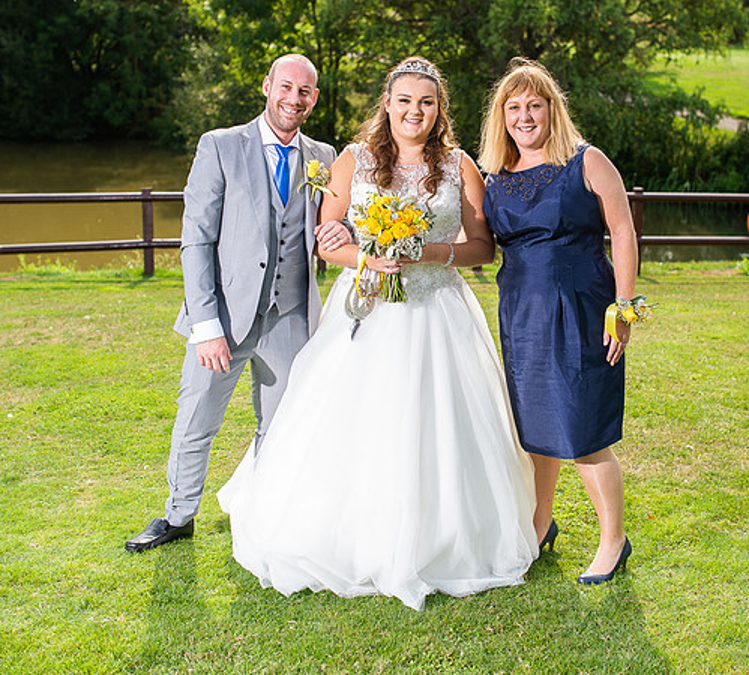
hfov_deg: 36.8
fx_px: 1124
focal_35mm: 48
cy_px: 290
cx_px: 438
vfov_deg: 33.4
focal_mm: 35
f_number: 2.8
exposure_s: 1/800
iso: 100
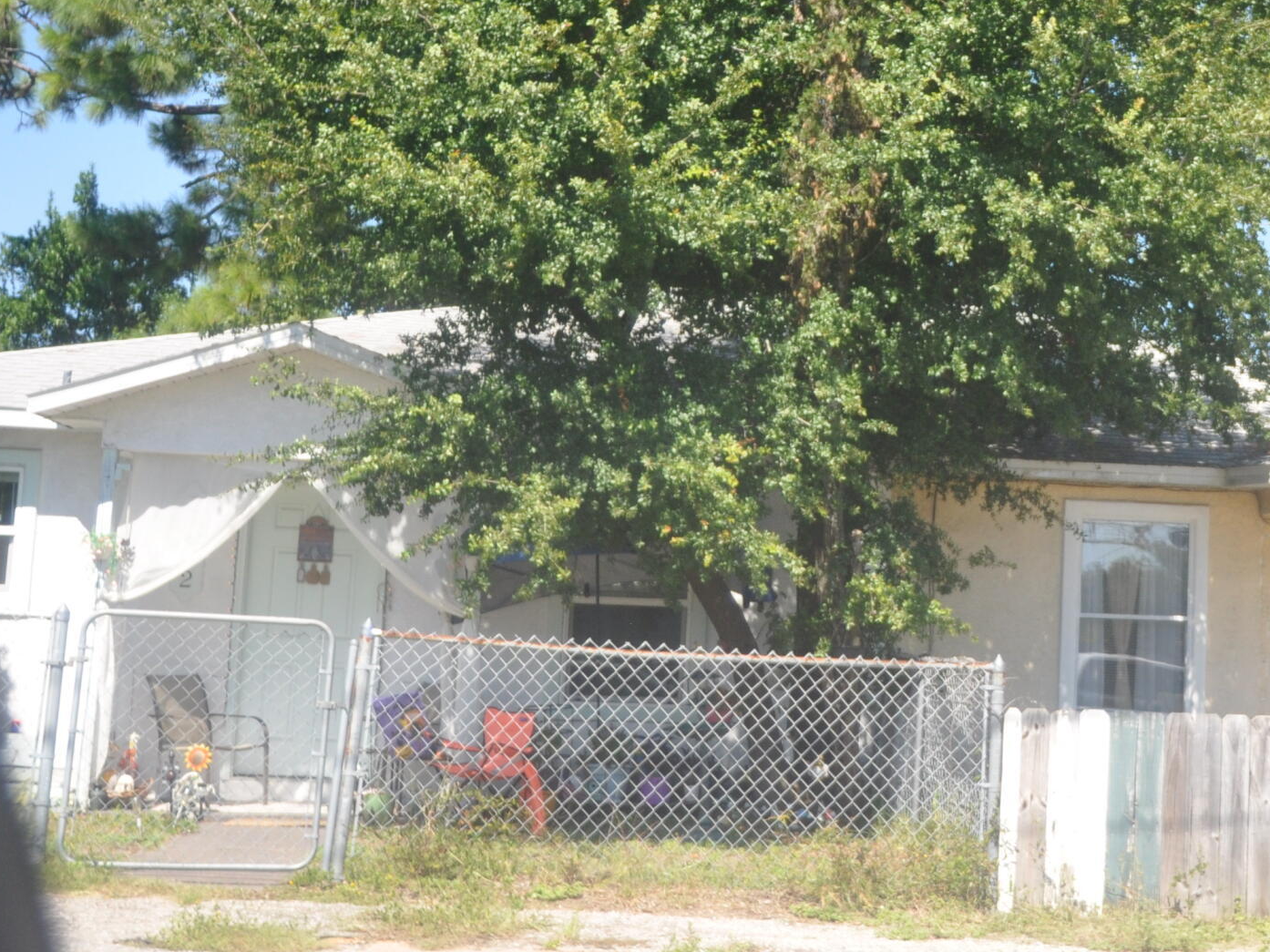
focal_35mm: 62
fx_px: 2274
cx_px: 1193
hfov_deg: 29.6
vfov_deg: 23.5
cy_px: 300
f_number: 5
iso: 400
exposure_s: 1/1250
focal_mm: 20
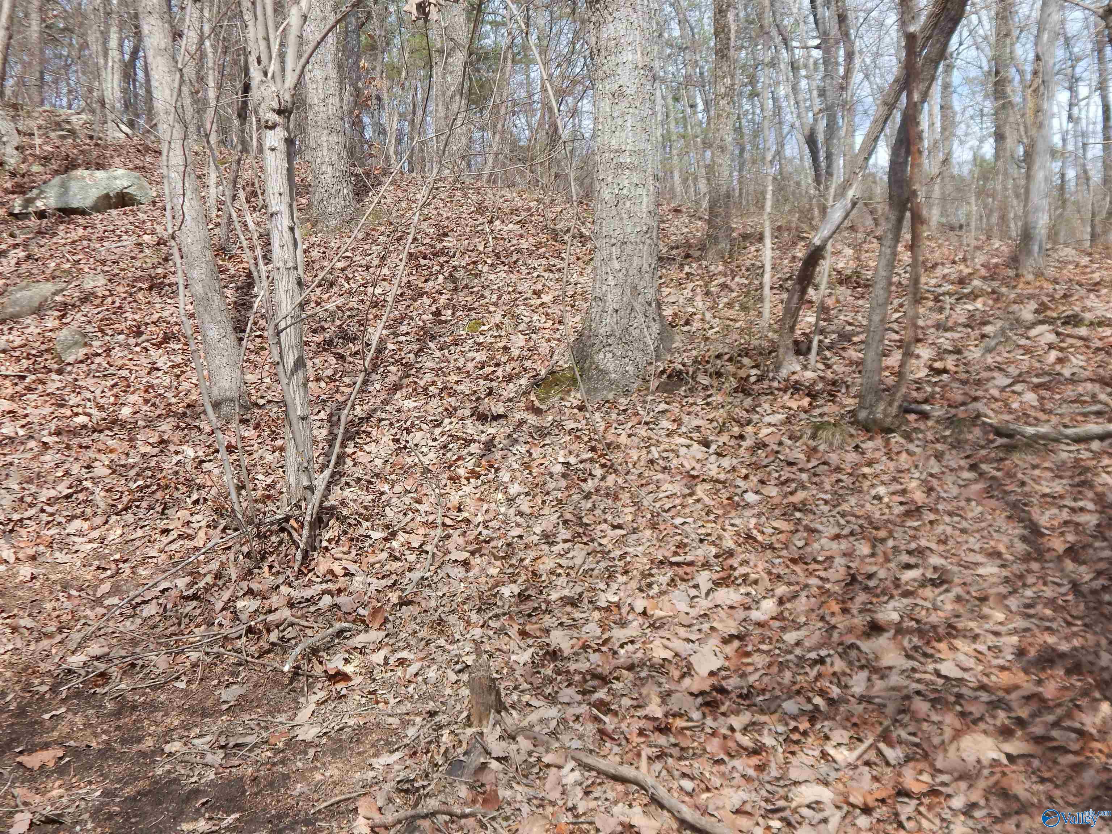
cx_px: 556
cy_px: 417
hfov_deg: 43.9
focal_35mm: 43
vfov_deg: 33.6
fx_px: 1381
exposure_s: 1/500
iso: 125
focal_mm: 7.7
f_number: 3.6
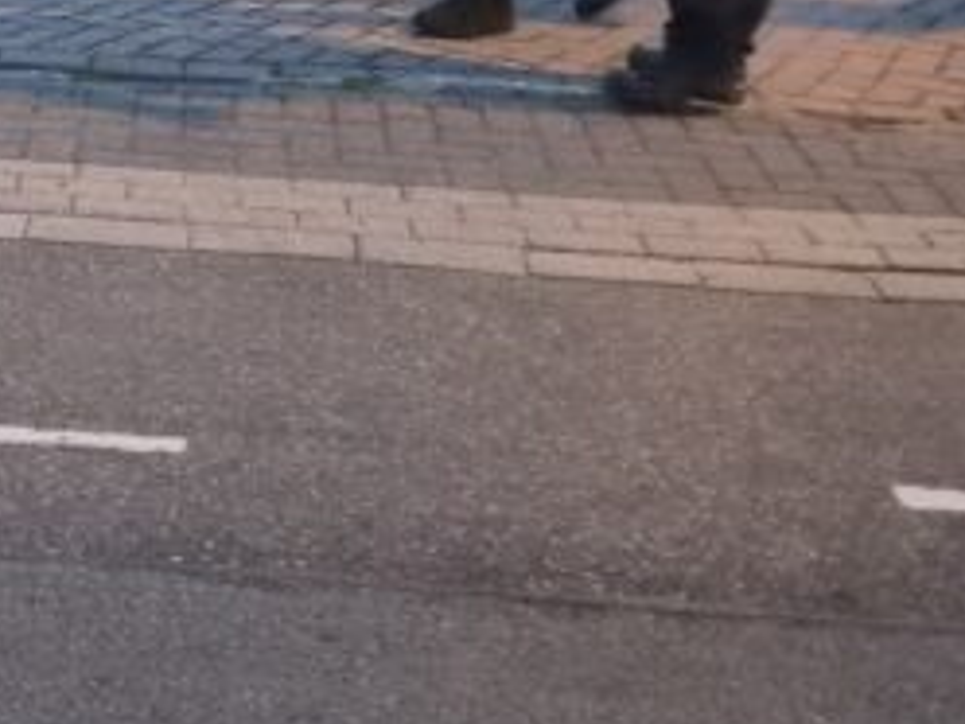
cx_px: -93
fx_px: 2648
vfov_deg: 15.3
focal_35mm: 95
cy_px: 27
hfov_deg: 19.8
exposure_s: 1/50
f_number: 1.8
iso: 1600
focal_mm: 5.4
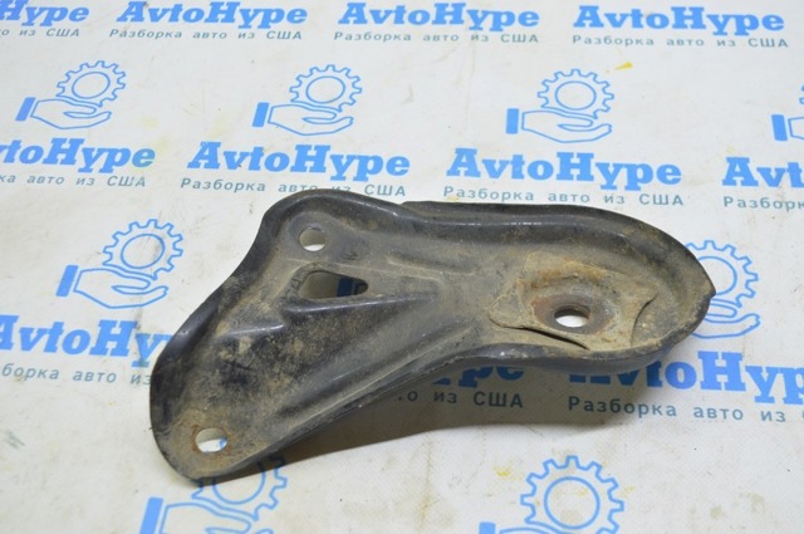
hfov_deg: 45.0
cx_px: 402
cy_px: 267
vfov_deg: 30.8
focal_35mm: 44
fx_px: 970
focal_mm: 29
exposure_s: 1/20
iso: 400
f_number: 5.6
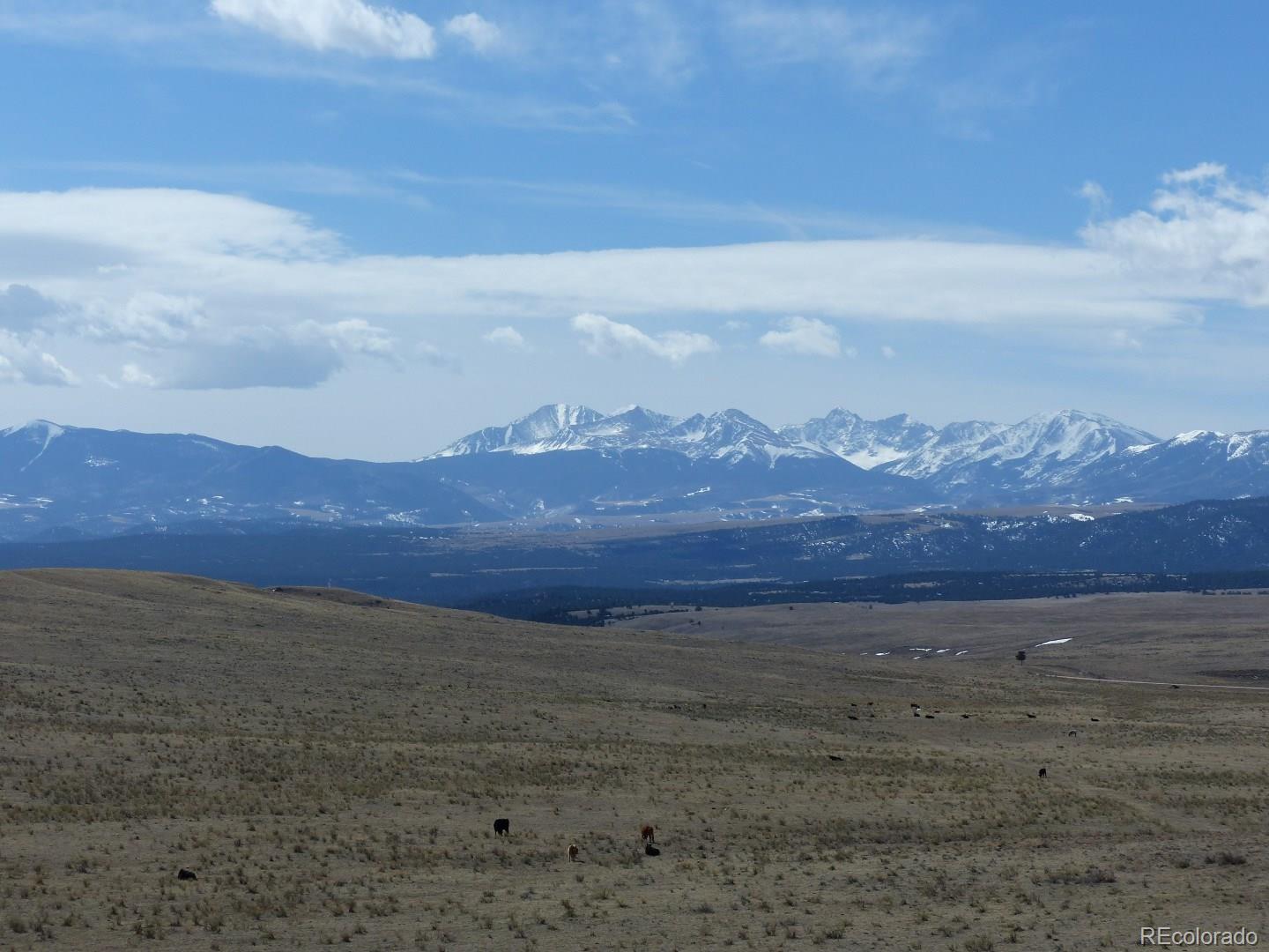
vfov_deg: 15.2
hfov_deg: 20.2
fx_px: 3556
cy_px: 476
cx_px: 634
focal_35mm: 97
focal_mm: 17.4
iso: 100
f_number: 4.5
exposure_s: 1/2000
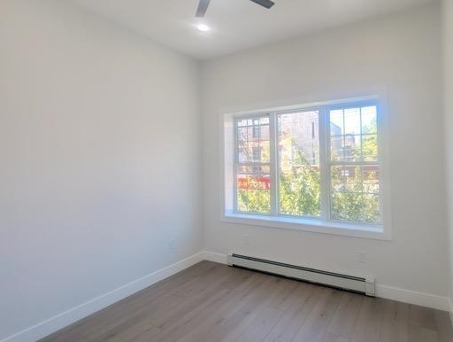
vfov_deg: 66.0
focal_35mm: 20
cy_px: 156
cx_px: 256
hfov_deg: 81.2
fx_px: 262
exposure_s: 1/145
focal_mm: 2.35
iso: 54
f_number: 2.2
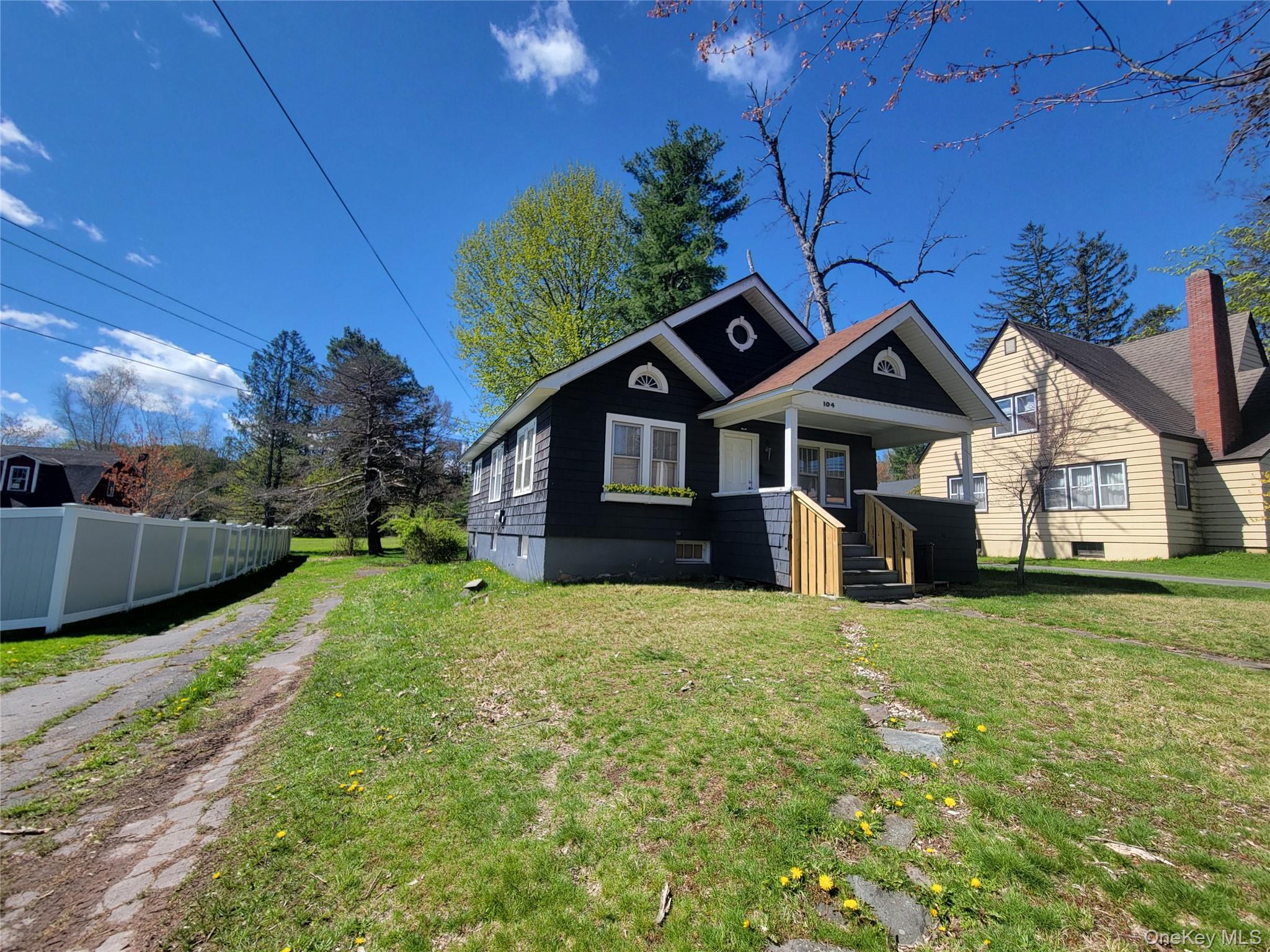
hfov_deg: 106.2
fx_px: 477
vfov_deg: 89.9
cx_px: 635
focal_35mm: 13
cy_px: 476
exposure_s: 1/1208
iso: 50
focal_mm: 2.2
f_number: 2.2
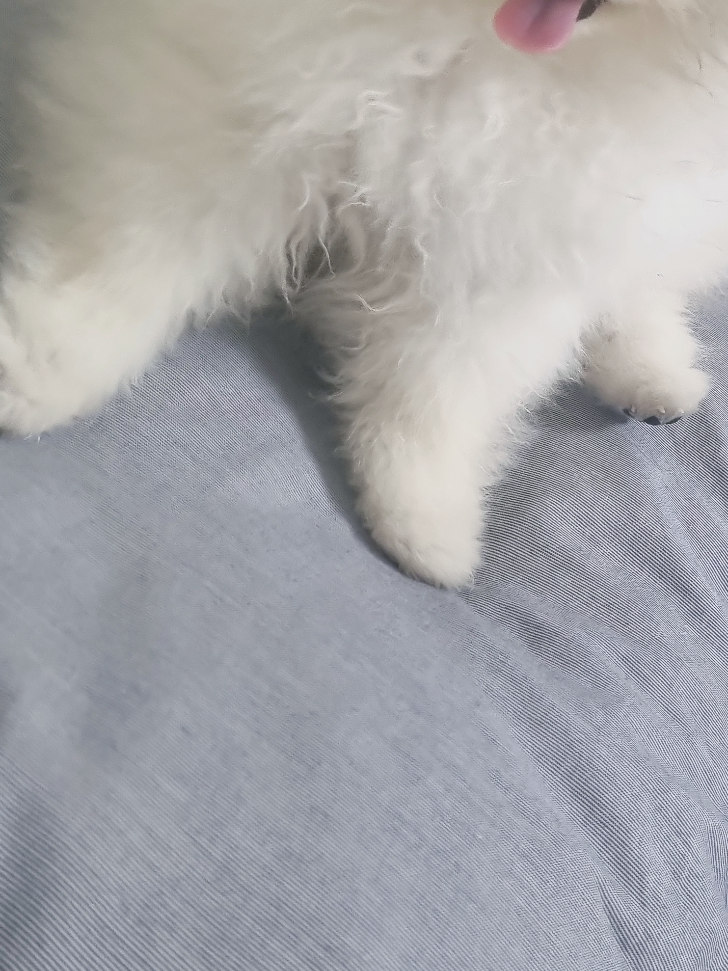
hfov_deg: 26.5
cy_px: 318
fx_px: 1486
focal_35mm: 53
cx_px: 672
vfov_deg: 35.8
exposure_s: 1/59.2
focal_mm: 5.4
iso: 320
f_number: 1.8
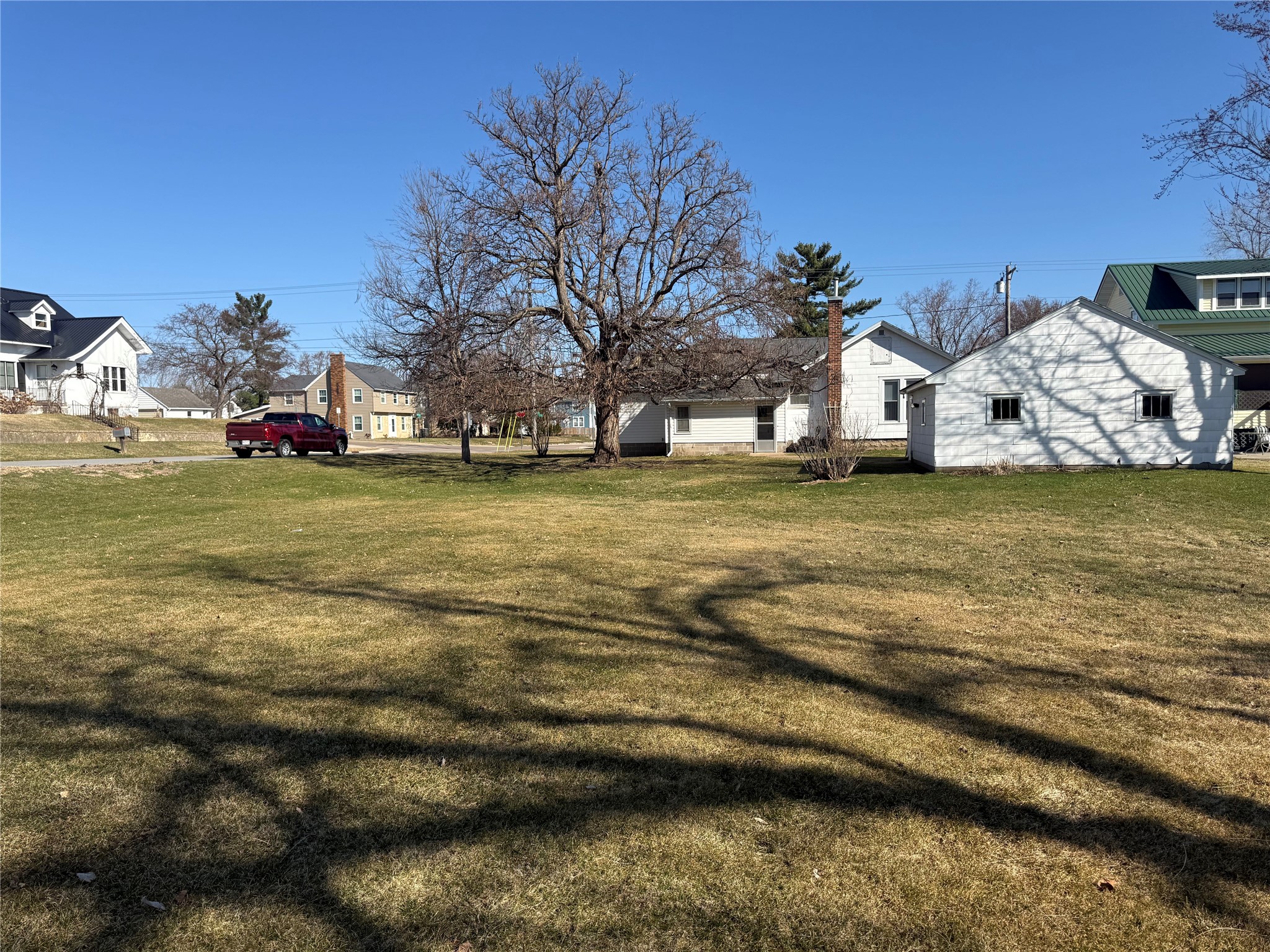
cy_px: 476
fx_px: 881
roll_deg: +1.0
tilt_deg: -3.2
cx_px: 635
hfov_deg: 71.6
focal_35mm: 24
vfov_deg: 56.8
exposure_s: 1/4405
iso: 80
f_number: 1.78
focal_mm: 6.76
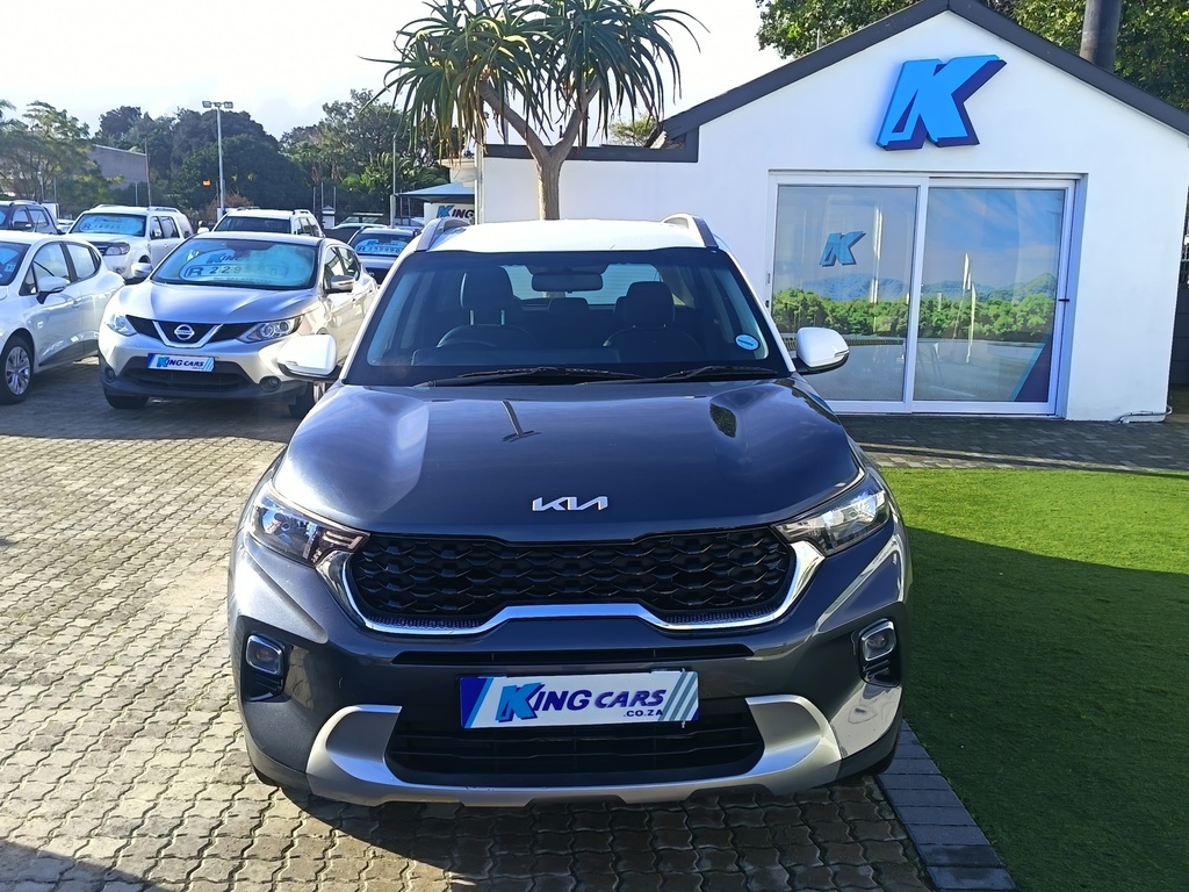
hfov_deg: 54.0
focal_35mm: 34
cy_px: 446
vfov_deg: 41.8
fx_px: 1168
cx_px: 594
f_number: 1.75
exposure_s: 1/280
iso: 100
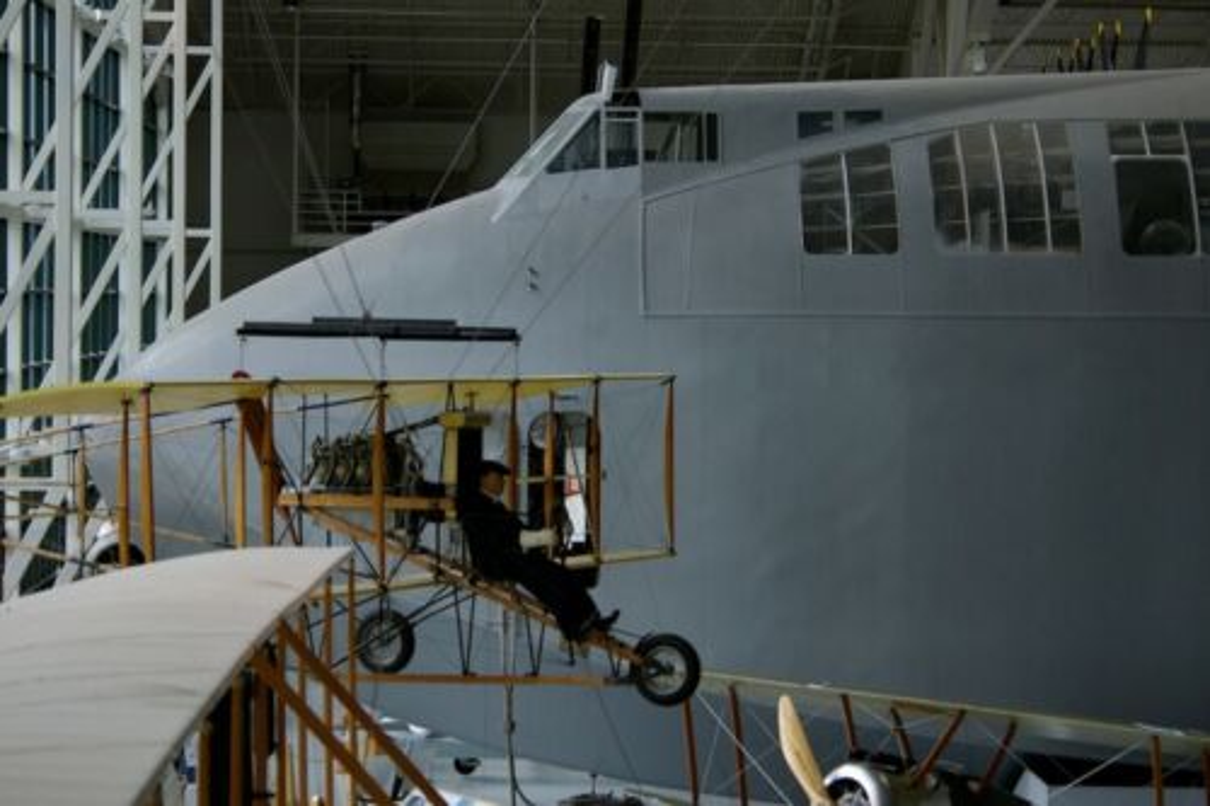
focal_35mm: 110
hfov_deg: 18.7
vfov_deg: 12.5
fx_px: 3679
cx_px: 605
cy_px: 403
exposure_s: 1/125
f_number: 4.5
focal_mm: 73
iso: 200
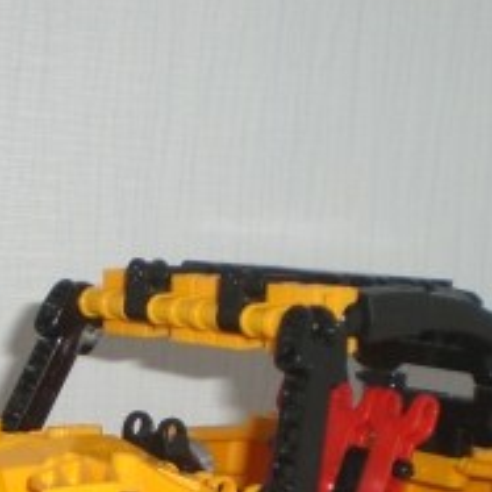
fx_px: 1849
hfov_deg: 15.1
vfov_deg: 14.8
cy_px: 537
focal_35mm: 115
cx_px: 116
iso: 100
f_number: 3.1
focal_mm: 6.3
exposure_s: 1/60
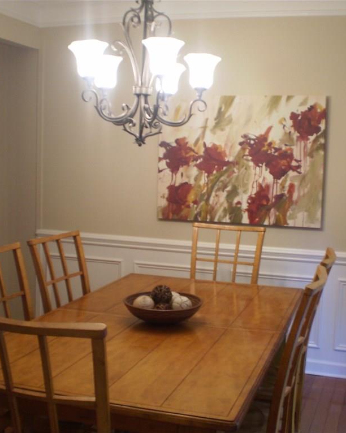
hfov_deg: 32.1
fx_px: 602
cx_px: 184
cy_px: 216
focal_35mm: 47
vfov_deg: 39.6
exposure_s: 1/8
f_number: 3.1
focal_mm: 6.3
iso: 125
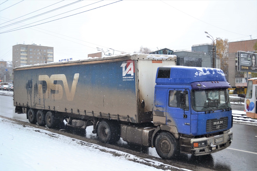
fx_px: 300
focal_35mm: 42
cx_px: 128
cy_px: 86
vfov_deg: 31.9
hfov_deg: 46.4
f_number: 4.5
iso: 400
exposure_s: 1/500
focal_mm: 28
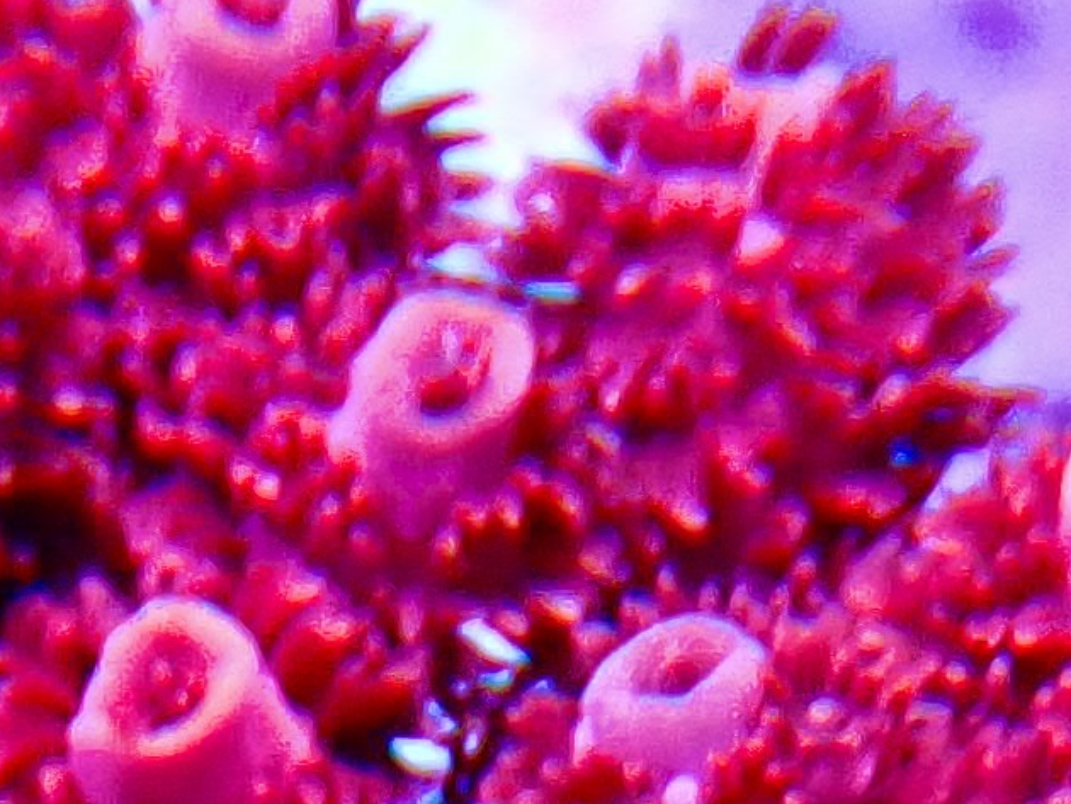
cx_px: -122
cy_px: 2504
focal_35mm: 368
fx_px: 11390
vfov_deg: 3.9
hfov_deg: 5.4
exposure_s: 1/125
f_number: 5
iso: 400
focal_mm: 10.35
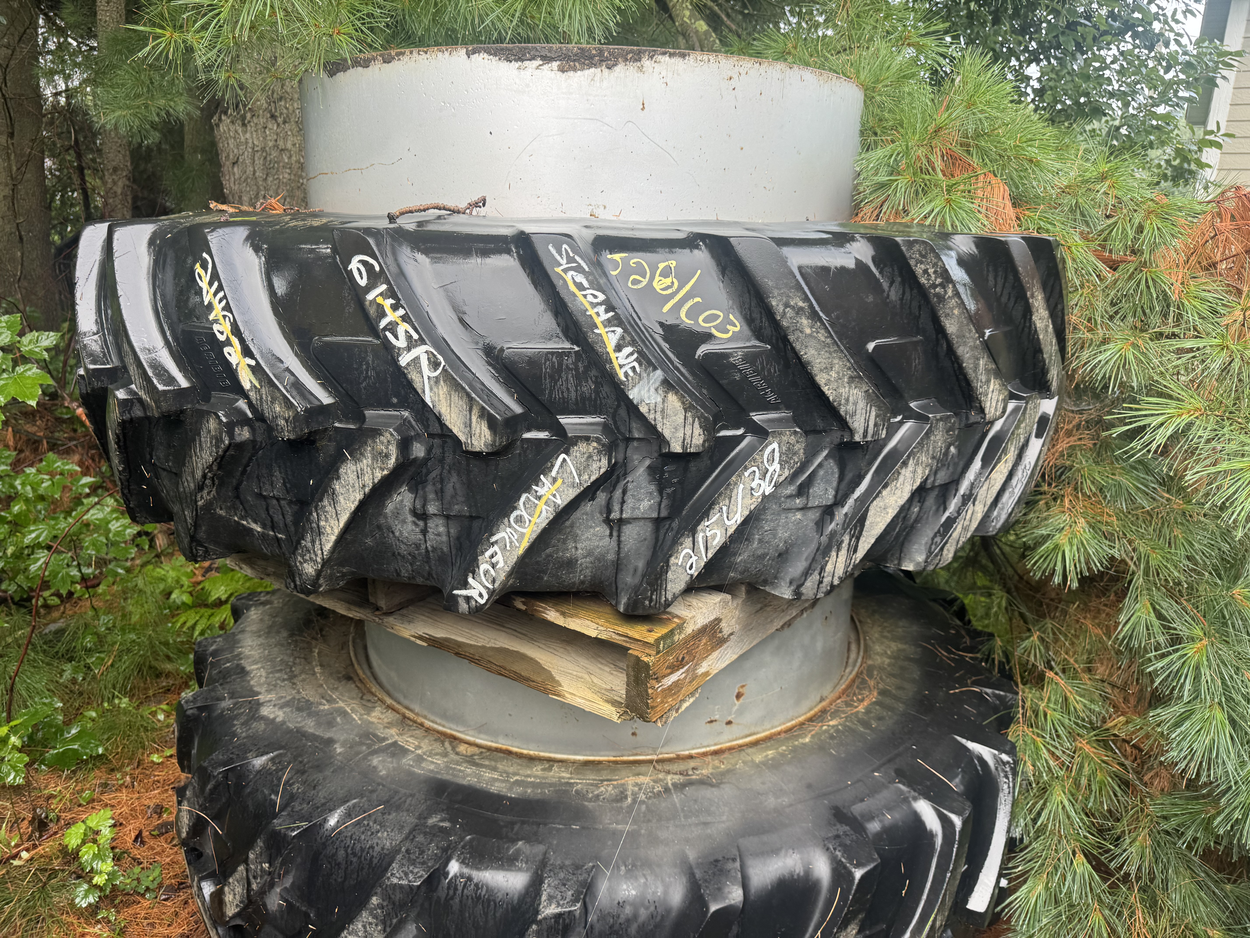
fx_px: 867
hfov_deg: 71.6
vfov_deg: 56.8
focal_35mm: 24
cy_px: 469
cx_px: 625
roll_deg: -0.8
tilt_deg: -12.8
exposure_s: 1/121
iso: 80
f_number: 1.78
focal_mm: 6.76
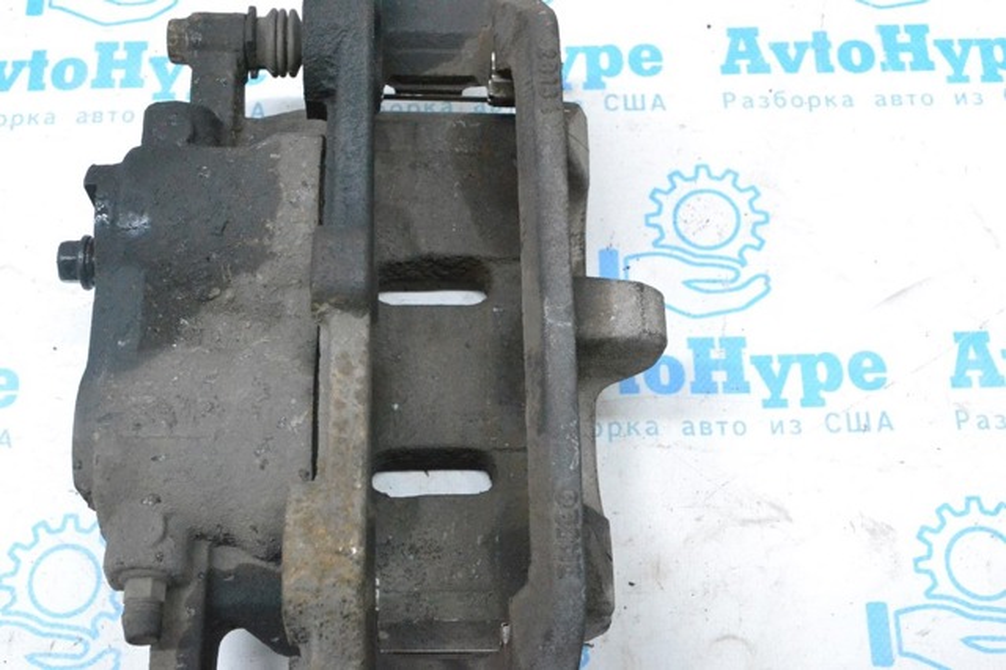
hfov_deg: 45.0
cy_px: 335
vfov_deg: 30.8
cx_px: 503
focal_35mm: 44
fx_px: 1215
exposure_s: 1/160
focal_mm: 29
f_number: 9
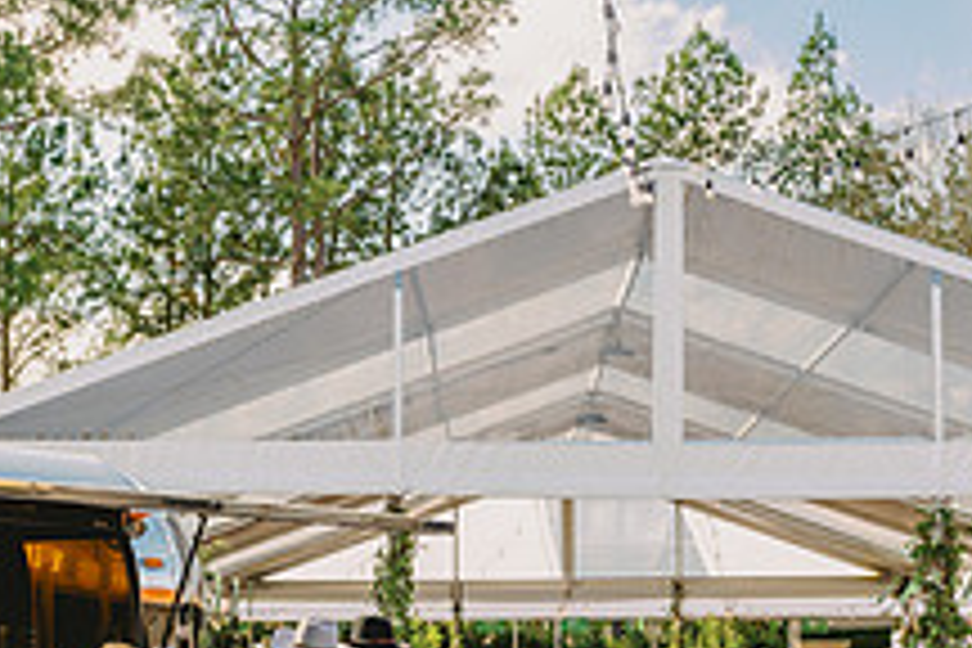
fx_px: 2619
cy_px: 578
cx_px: 369
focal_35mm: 97
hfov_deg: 21.0
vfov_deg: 14.0
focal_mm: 35
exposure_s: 1/250
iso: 200
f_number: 7.1
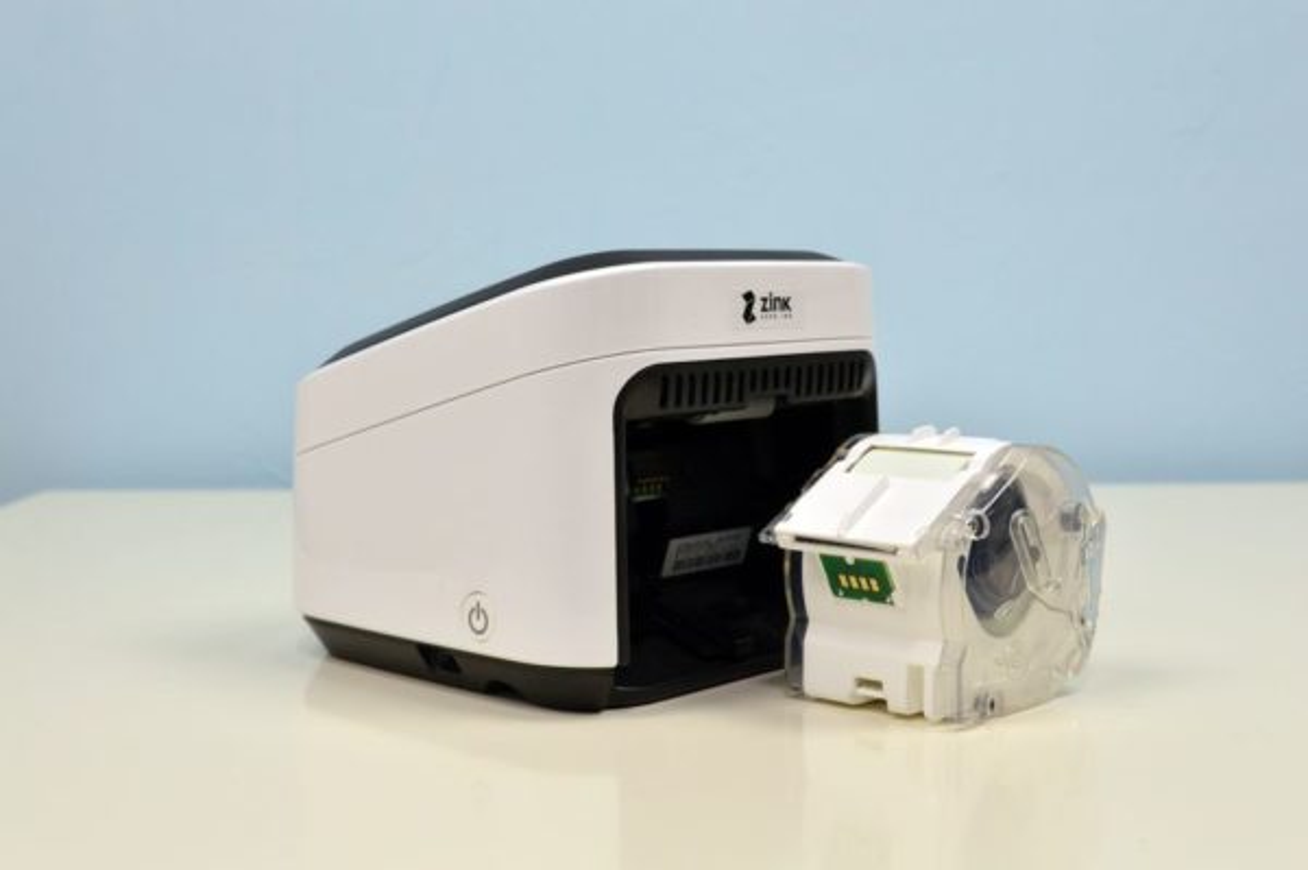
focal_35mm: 51
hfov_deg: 38.9
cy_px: 435
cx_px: 654
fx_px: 1851
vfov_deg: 26.4
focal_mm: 34
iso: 800
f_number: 10
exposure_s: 1/25
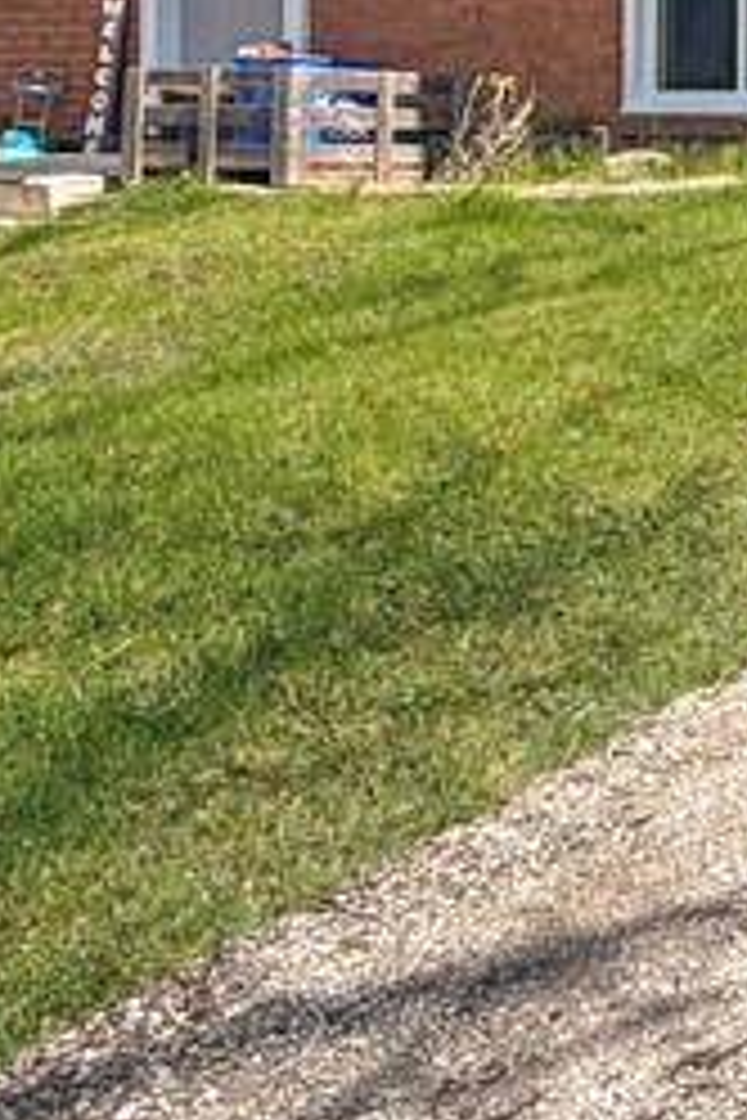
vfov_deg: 29.9
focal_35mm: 60
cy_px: -121
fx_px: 1867
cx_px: 1602
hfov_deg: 16.0
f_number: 2.2
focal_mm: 2.22
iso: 32
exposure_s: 1/770
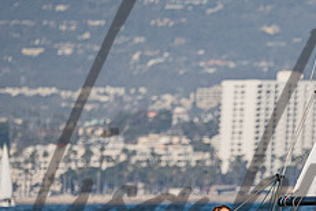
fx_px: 9541
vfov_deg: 1.3
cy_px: 187
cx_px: 335
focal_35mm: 1087
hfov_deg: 1.9
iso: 320
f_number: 5.3
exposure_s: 1/3200
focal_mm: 320
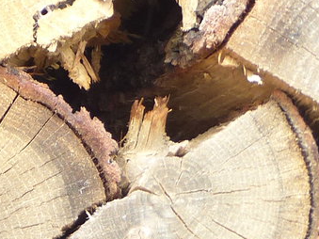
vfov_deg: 2.5
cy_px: 208
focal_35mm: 605
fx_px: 5573
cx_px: -261
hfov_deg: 3.3
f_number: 2.8
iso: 100
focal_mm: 23.1
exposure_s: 1/80
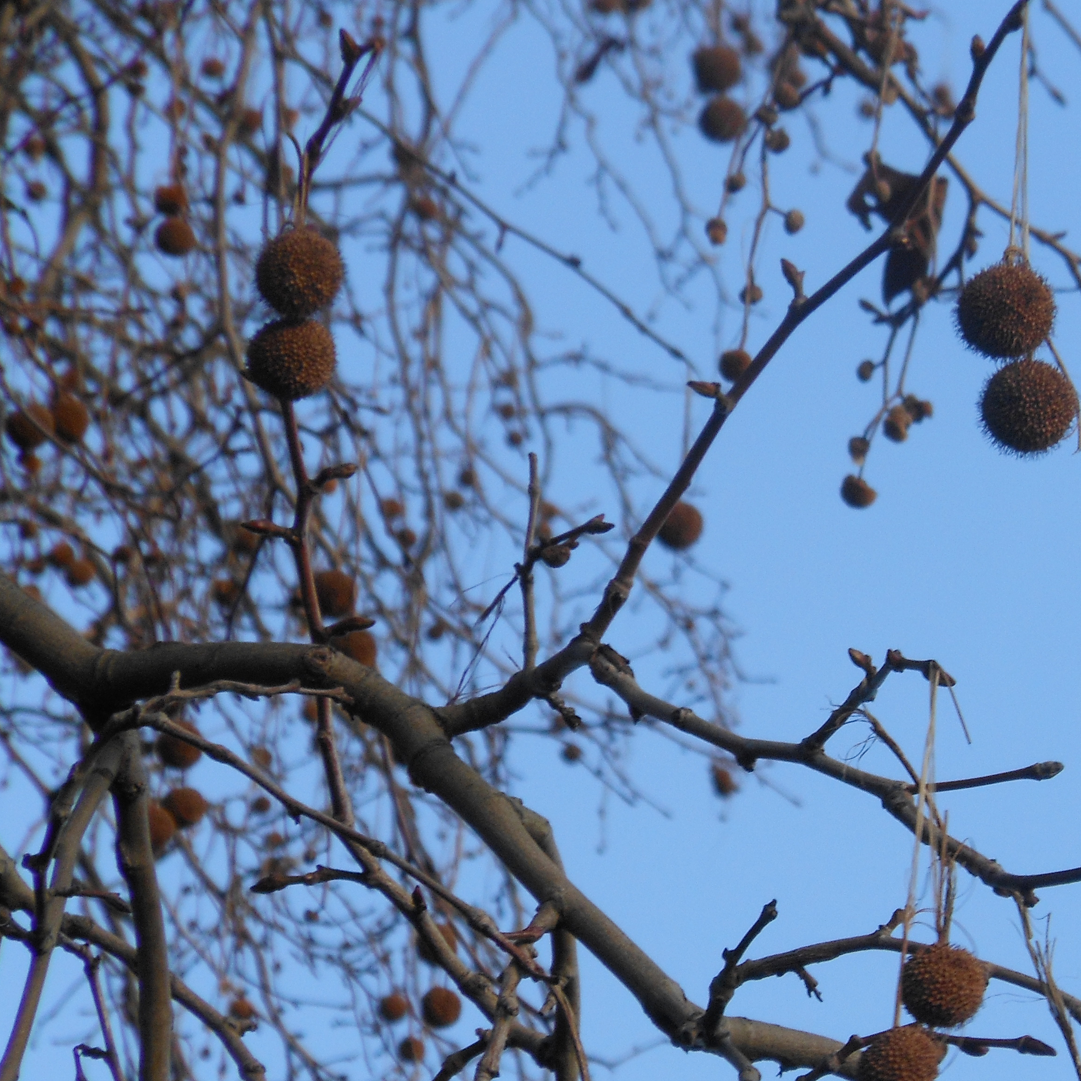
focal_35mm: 344
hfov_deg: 5.1
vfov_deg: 5.1
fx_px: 12154
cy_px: 750
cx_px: 873
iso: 80
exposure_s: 1/160
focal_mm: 35
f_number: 5.6
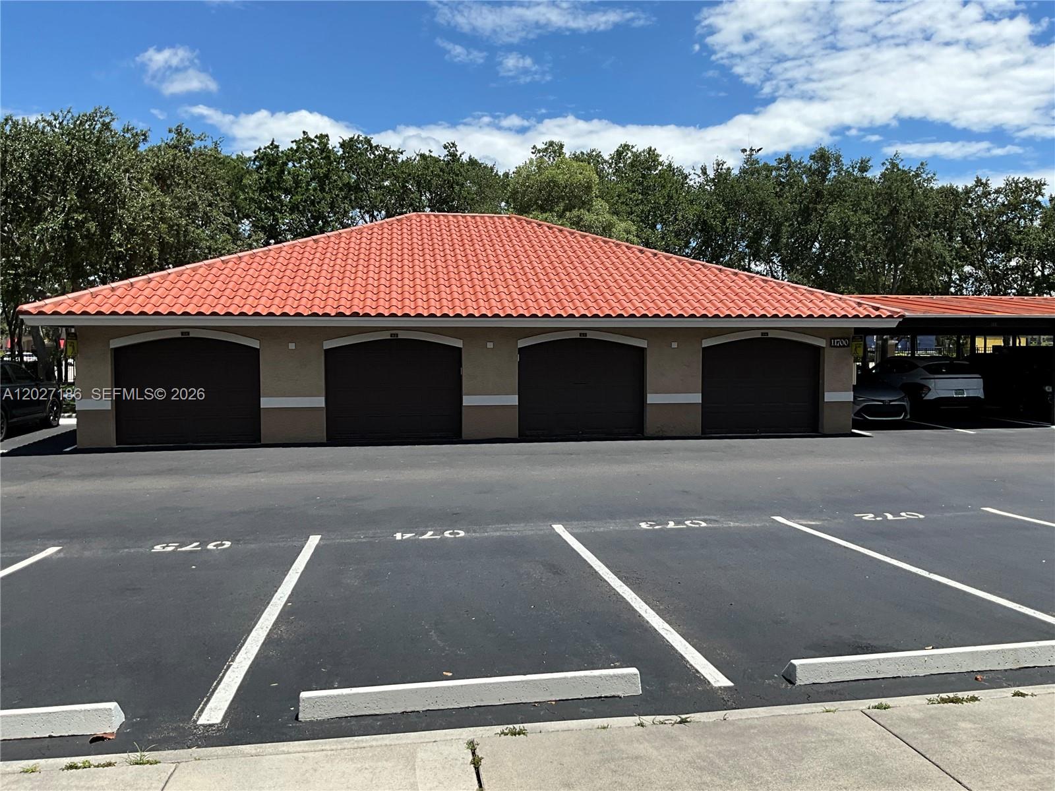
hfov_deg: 61.7
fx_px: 884
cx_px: 528
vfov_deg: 48.2
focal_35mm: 29
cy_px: 396
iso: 25
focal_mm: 3
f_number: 1.8
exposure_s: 1/1912
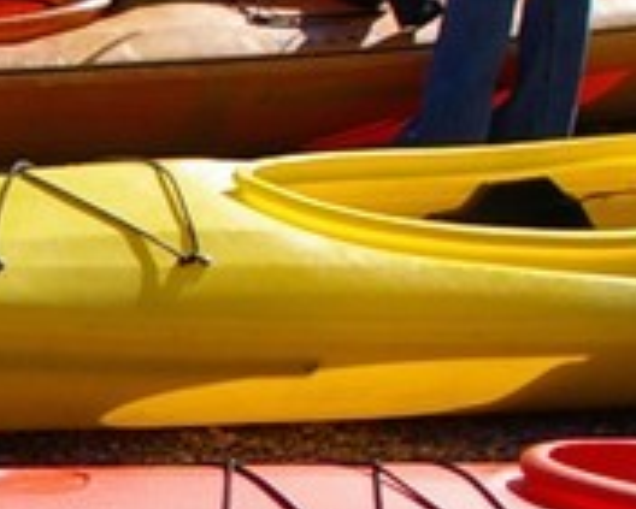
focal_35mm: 182
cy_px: 379
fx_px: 3428
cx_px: -580
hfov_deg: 9.9
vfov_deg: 8.5
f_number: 8
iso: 200
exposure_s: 1/500
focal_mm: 18
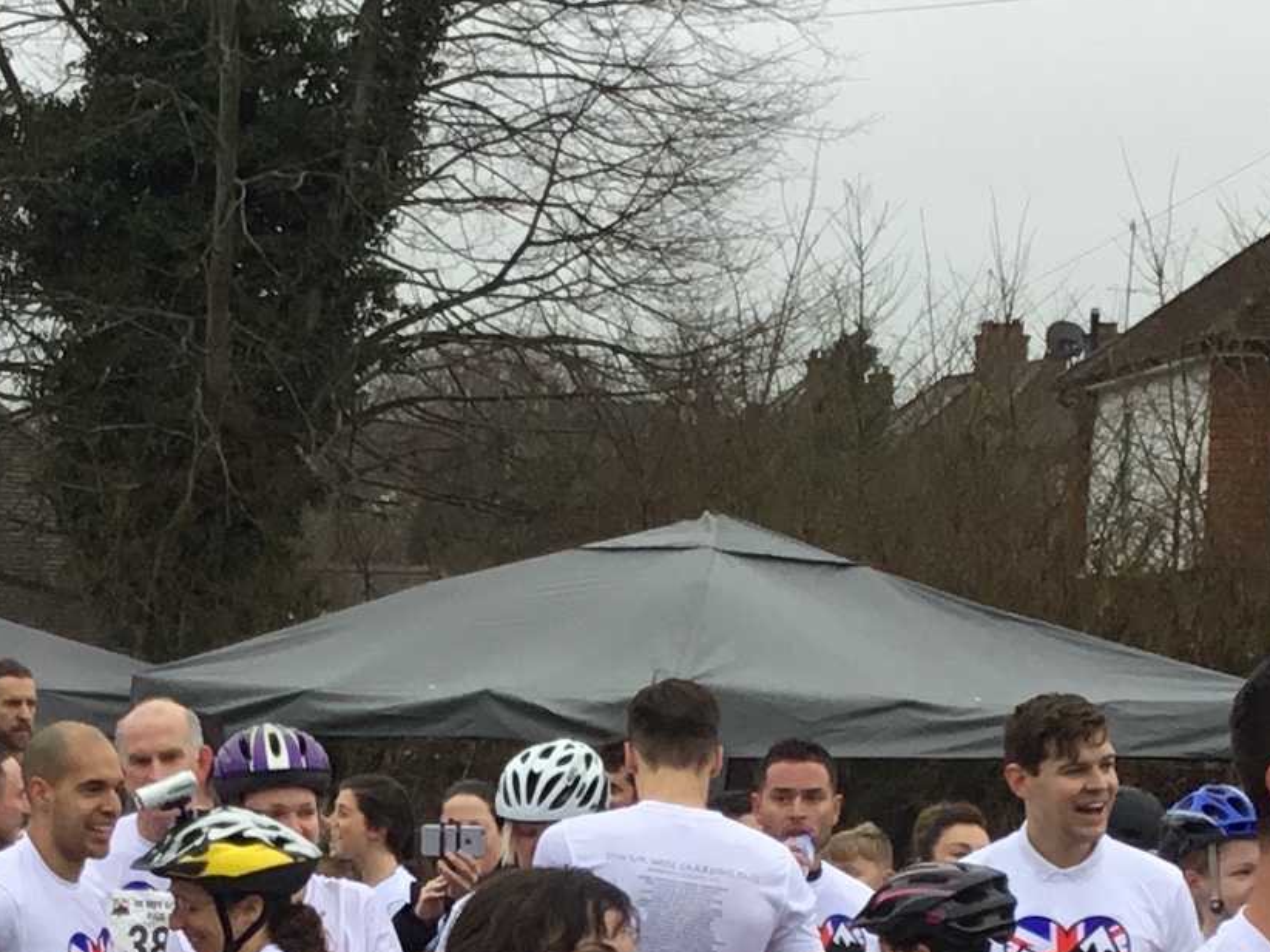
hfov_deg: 16.0
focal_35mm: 123
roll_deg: -1.6
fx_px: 4512
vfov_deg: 11.8
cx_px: 327
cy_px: 1111
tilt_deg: -5.9
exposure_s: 1/240
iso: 25
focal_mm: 3.3
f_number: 2.4
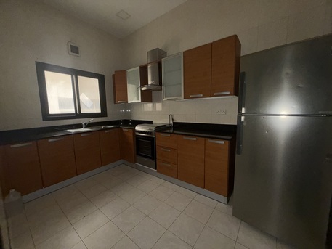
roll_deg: +1.3
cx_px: 166
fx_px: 134
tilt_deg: -6.7
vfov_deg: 85.7
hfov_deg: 102.0
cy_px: 124
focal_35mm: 14
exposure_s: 1/60
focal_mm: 2.22
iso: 125
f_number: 2.2
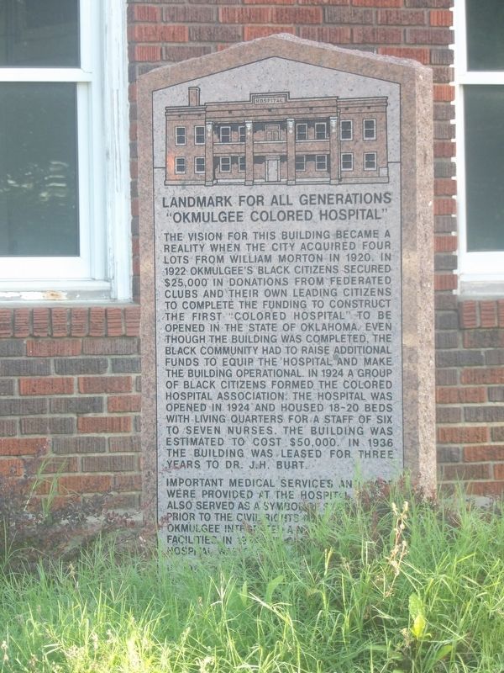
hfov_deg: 6.7
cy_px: 336
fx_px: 4310
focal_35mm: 222
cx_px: 252
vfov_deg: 8.9
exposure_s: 1/57
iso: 200
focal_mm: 39.8
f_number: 4
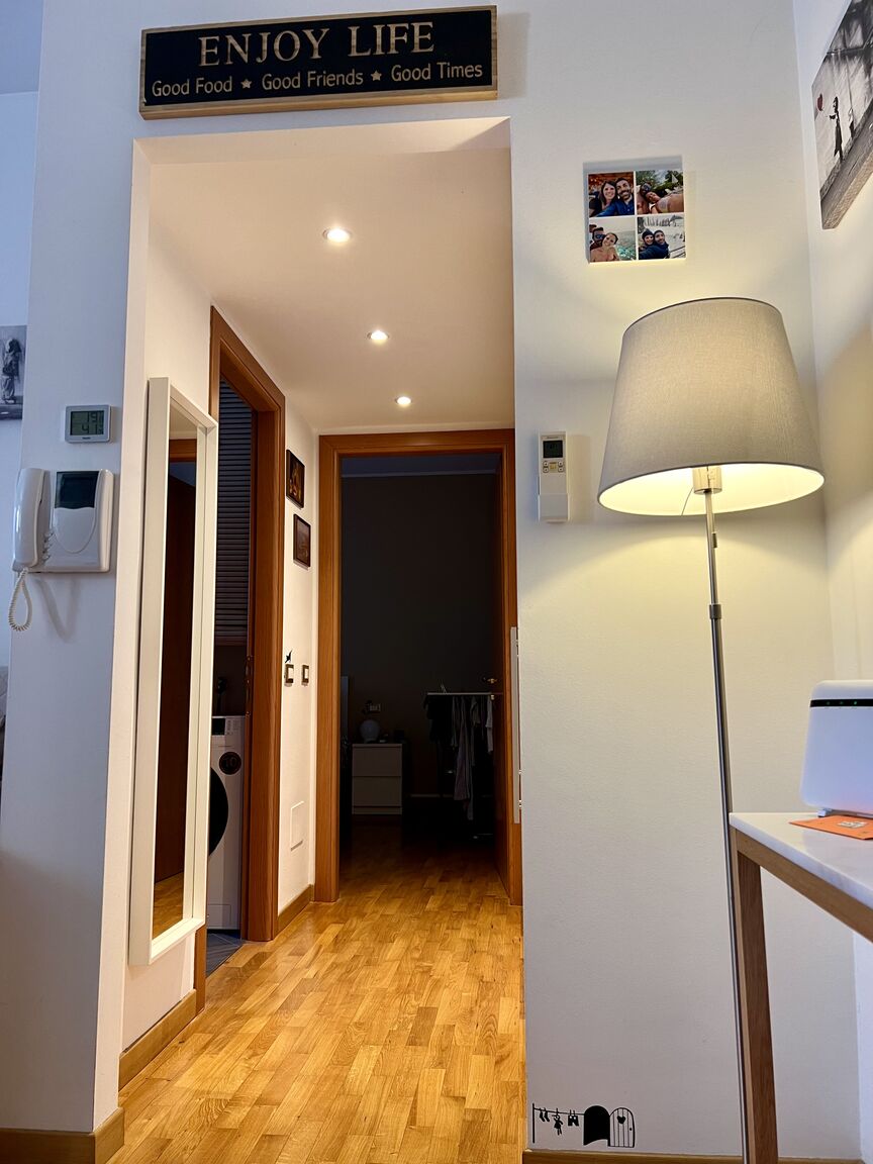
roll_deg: +0.2
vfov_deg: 67.3
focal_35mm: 26
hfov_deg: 53.1
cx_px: 436
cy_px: 582
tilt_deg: +7.2
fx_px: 874
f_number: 1.5
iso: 100
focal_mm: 5.7
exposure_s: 1/50
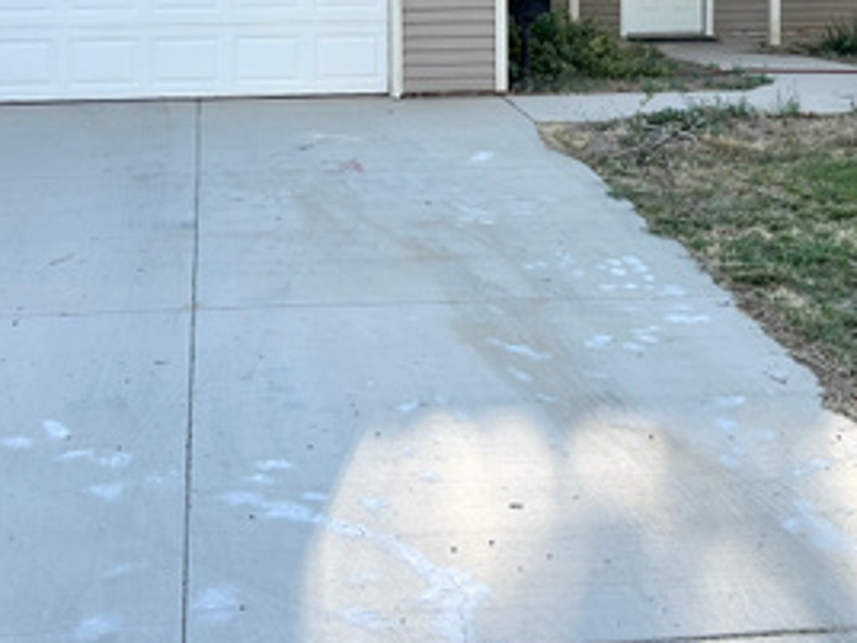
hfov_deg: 31.2
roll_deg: +1.5
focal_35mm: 62
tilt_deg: -6.7
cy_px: 74
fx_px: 1535
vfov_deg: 23.1
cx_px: 368
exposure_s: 1/696
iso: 50
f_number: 1.5
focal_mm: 5.7
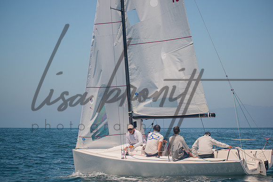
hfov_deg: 19.0
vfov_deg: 12.7
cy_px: 91
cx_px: 134
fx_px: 818
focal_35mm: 108
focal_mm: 70
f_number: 4.5
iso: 100
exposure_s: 1/400
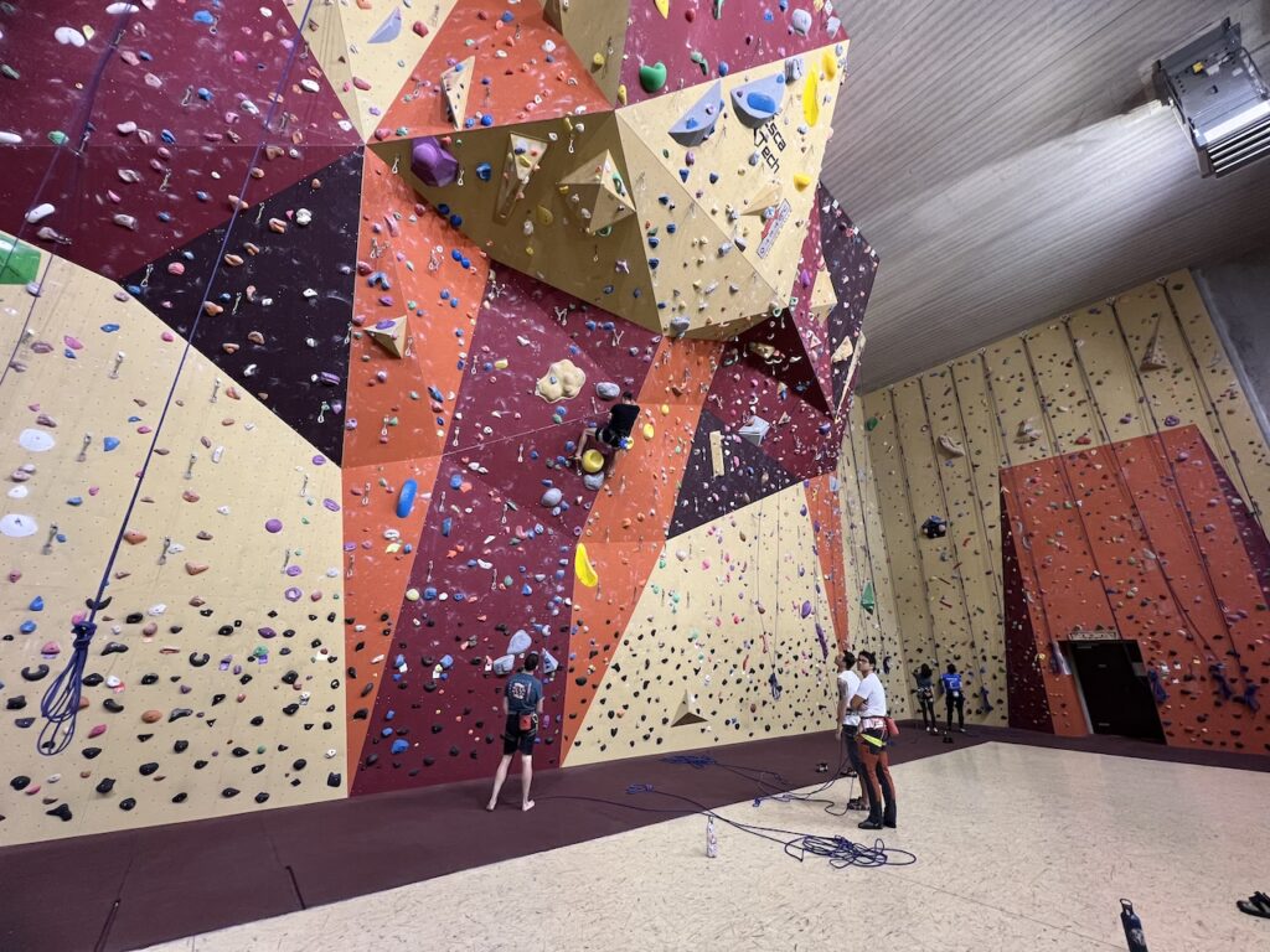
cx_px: 635
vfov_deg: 89.9
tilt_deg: +20.3
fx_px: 477
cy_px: 476
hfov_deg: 106.2
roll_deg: -0.2
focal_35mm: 13
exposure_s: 1/100
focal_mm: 1.57
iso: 250
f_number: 1.8
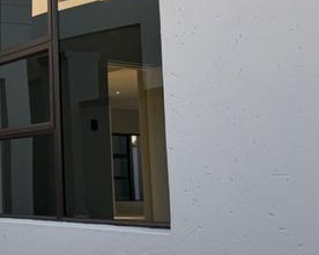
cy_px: 111
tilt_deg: +7.6
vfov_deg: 22.4
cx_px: -92
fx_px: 641
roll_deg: -1.5
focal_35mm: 68
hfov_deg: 24.5
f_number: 1.78
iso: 100
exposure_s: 1/671
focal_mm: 6.76
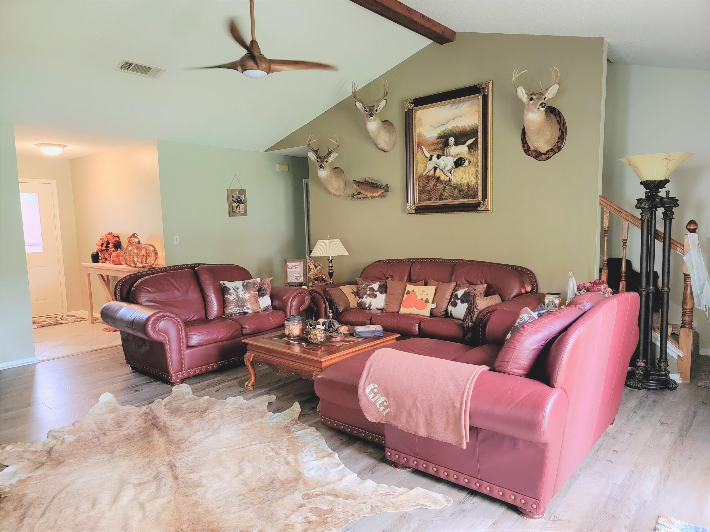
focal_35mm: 24
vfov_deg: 56.8
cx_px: 355
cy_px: 266
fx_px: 492
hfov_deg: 71.6
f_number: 1.8
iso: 640
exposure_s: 1/39
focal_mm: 6.7
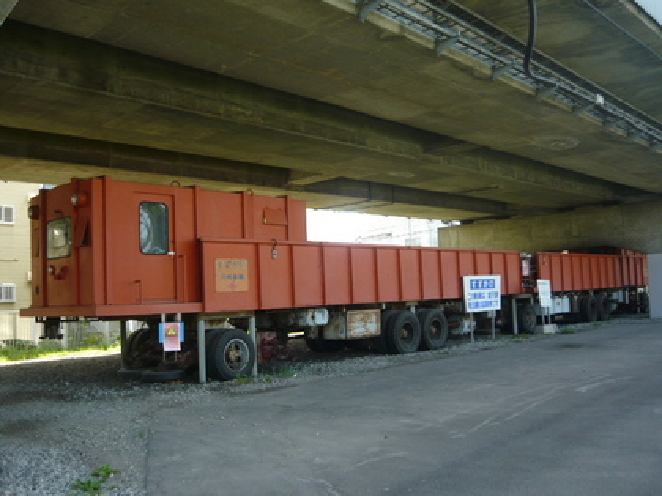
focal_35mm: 33
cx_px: 331
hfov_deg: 55.4
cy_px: 248
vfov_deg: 42.9
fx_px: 631
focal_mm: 5.5
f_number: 2.8
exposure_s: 1/160
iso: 100
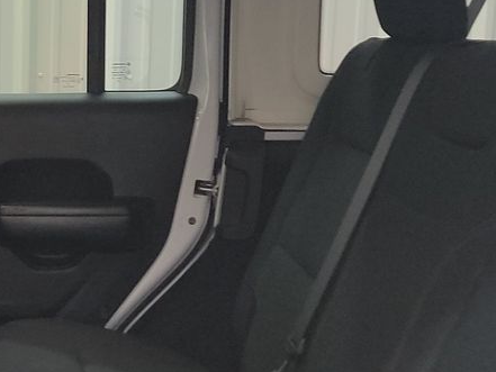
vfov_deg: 17.0
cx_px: 47
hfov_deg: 22.0
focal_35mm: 87
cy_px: 196
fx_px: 1247
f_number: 1.8
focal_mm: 6.7
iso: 581
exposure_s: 1/59
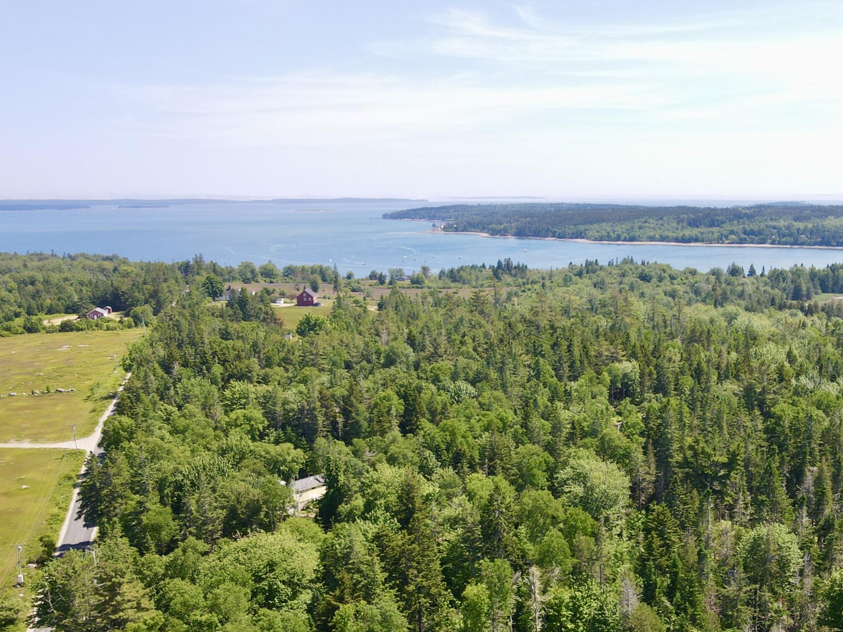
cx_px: 567
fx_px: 876
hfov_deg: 50.4
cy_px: 427
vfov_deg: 39.1
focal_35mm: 36
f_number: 2.8
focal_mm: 4.5
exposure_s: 1/350
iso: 100
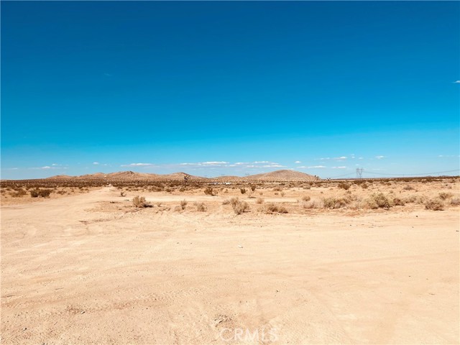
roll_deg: +0.3
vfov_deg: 54.9
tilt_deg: -1.0
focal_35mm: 25
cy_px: 172
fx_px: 332
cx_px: 230
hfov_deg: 69.4
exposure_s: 1/8547
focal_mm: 5.1
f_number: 1.6
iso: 32
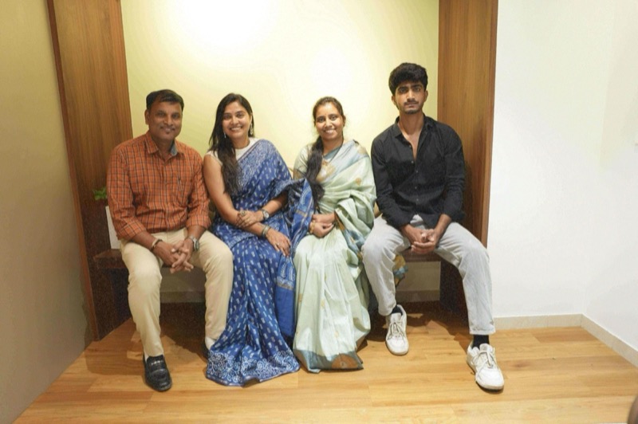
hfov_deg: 73.8
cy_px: 212
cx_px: 319
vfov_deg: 53.1
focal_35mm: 24
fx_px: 425
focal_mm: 24
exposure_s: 1/100
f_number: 3.5
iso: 3200
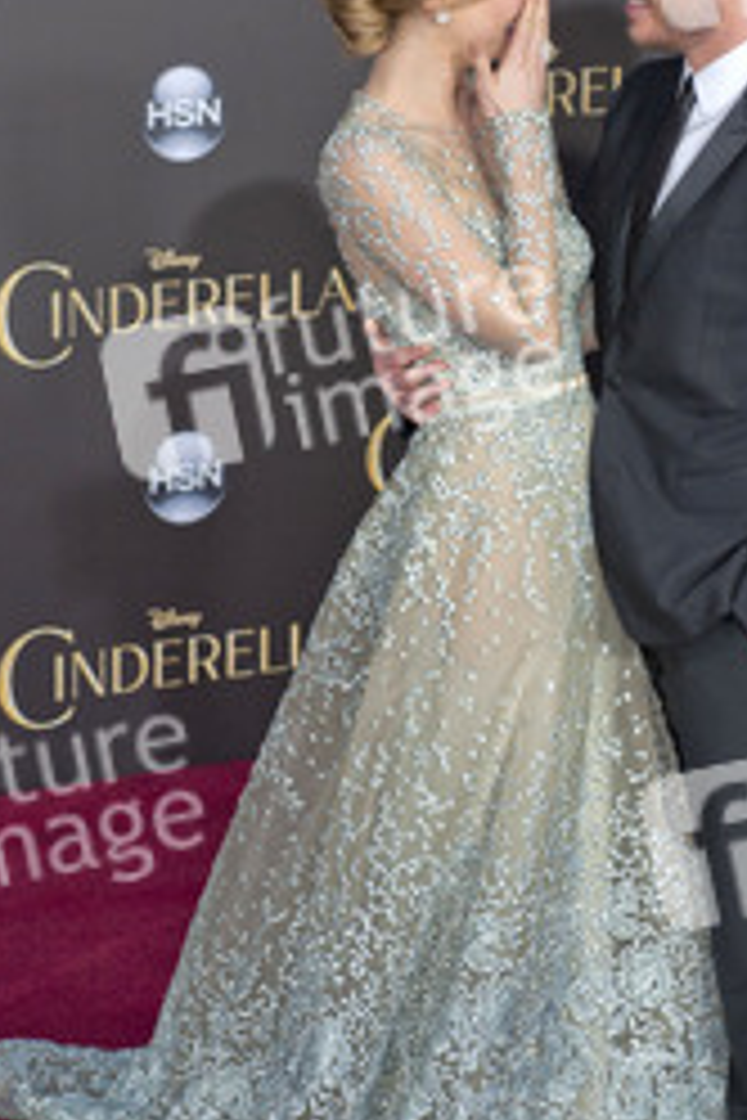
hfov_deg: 12.9
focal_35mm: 106
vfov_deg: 19.3
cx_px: 466
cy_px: 598
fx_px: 3299
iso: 400
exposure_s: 1/400
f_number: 4
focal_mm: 66
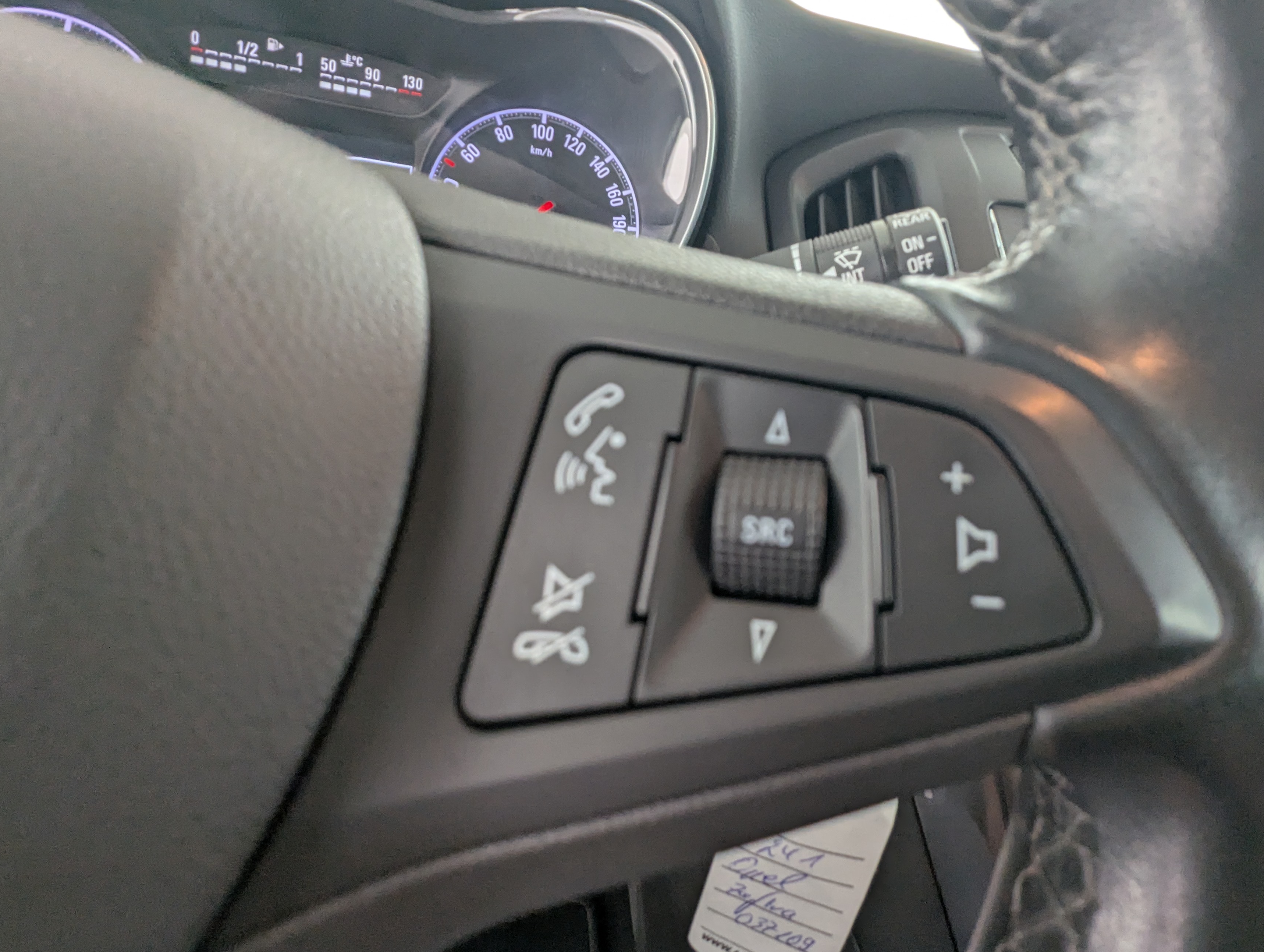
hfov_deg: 84.2
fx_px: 695
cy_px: 453
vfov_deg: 68.8
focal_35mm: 19
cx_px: 711
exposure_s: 1/52.2
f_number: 2.2
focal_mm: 2.35
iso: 131
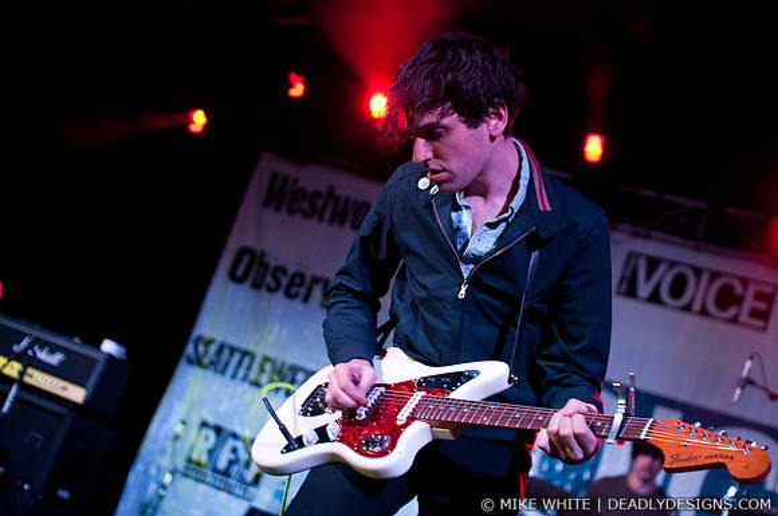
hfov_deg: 43.7
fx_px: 971
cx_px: 389
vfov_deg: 29.8
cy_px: 258
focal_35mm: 45
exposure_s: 1/160
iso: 1250
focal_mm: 30
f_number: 2.2
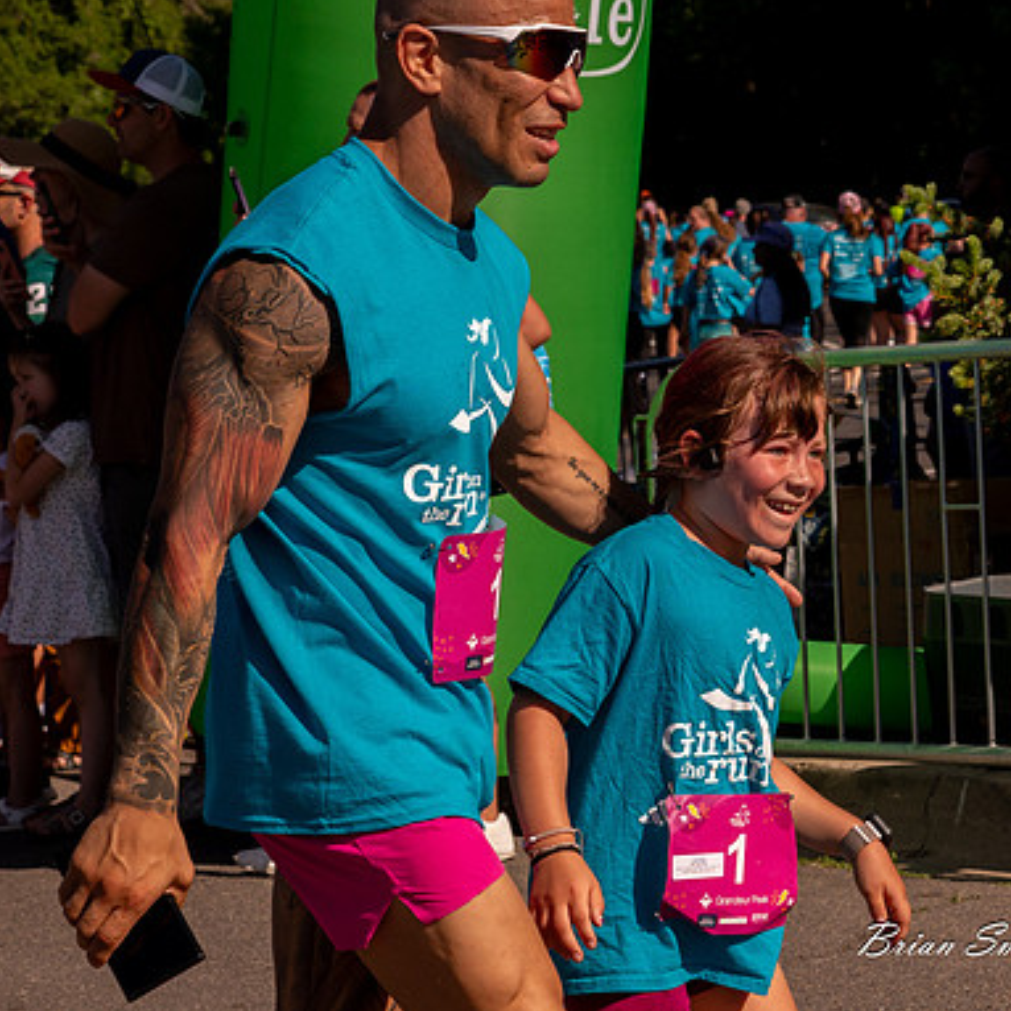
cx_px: 726
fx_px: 4890
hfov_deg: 11.8
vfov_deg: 11.8
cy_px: 504
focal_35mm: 148
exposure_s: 1/1600
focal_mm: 78
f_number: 11
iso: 800
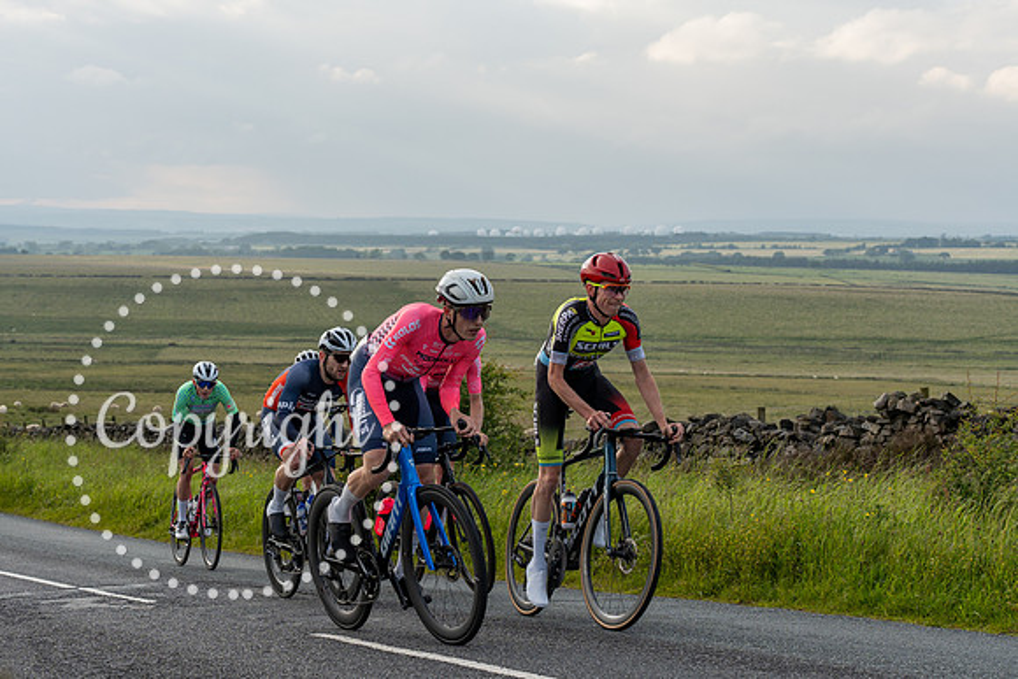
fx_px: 1879
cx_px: 403
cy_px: 269
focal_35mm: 66
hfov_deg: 30.2
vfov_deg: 20.5
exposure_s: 1/500
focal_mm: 55
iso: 200
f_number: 5.6
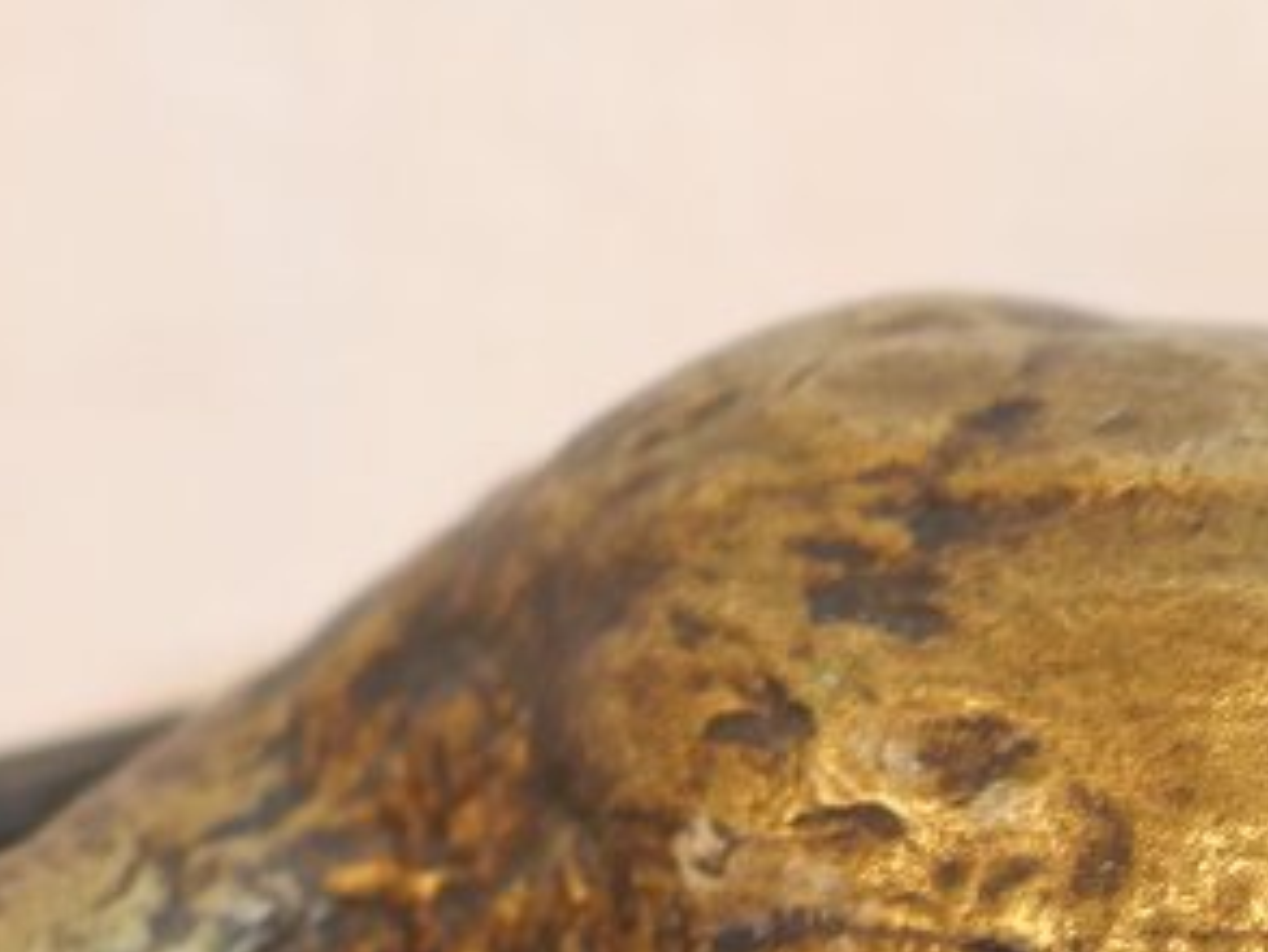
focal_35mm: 246
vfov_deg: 6.0
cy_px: 1385
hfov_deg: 8.0
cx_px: 1584
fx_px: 9015
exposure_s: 1/125
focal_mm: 30
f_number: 3.5
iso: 400
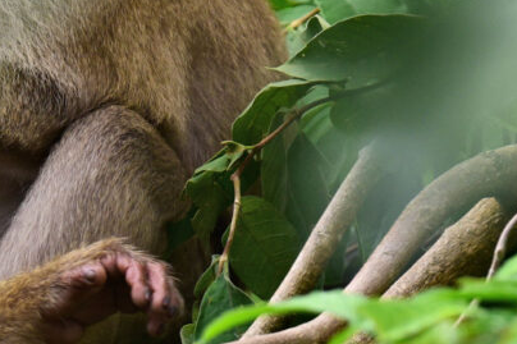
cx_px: -114
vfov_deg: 1.5
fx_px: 13106
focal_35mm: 913
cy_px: 75
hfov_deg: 2.3
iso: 400
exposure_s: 1/640
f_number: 5.6
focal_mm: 360
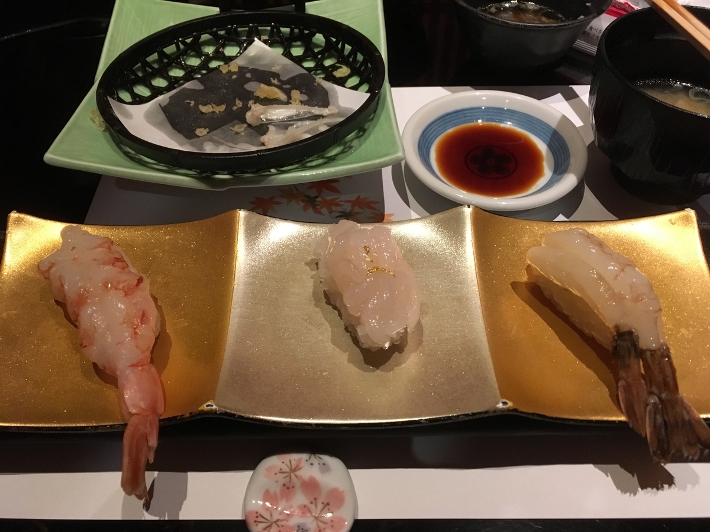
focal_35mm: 29
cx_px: 355
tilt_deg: -48.8
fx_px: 595
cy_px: 266
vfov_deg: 48.2
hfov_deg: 61.7
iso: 200
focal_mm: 4.15
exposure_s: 1/30
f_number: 2.2
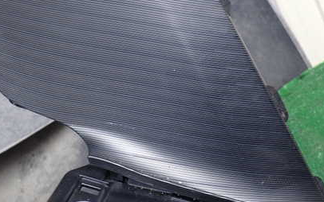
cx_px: 158
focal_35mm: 47
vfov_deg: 27.3
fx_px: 415
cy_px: 69
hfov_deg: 42.6
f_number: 3.2
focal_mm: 5.4
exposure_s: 1/60
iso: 100
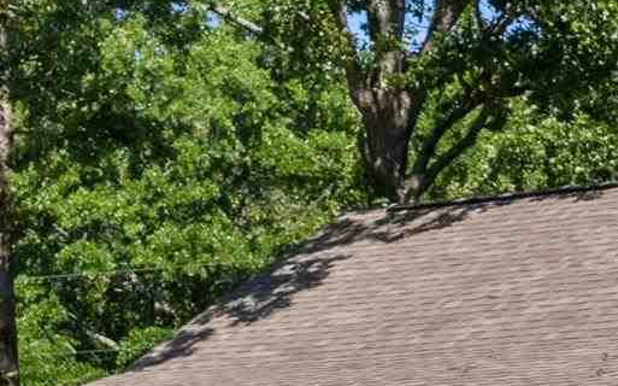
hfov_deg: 12.2
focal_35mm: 161
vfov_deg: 7.9
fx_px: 2710
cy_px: 639
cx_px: 1017
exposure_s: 1/1000
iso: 500
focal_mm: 18
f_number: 7.1
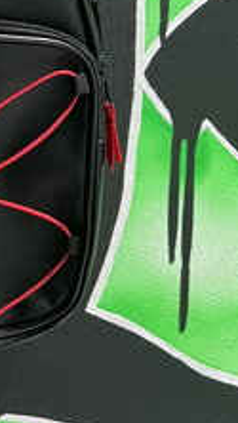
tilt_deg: -5.0
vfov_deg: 29.6
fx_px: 762
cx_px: -53
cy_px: 37
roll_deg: -0.2
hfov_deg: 16.9
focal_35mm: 68
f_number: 1.5
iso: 250
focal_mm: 5.7
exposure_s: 1/50
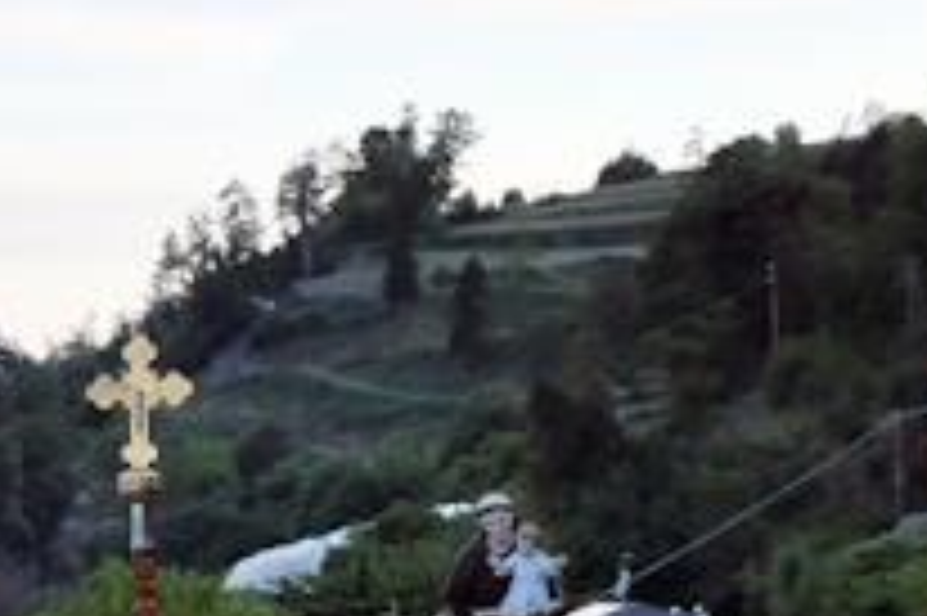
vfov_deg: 10.6
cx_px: -446
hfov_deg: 14.9
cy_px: 551
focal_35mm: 128
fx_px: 3293
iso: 400
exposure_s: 1/250
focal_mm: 22
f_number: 4.5
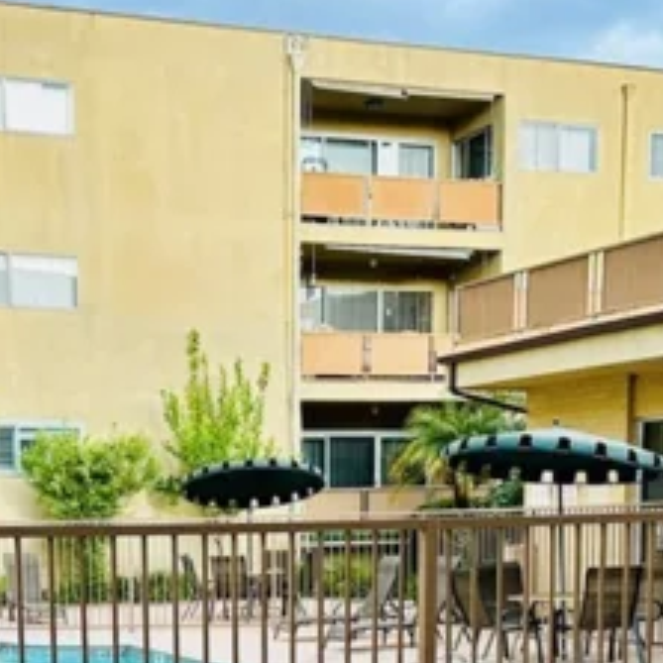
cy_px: 743
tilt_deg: -8.3
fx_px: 1539
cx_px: 189
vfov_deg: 22.8
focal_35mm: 71
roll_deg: +0.5
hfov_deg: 24.1
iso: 80
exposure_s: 1/313
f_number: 1.78
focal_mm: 6.86
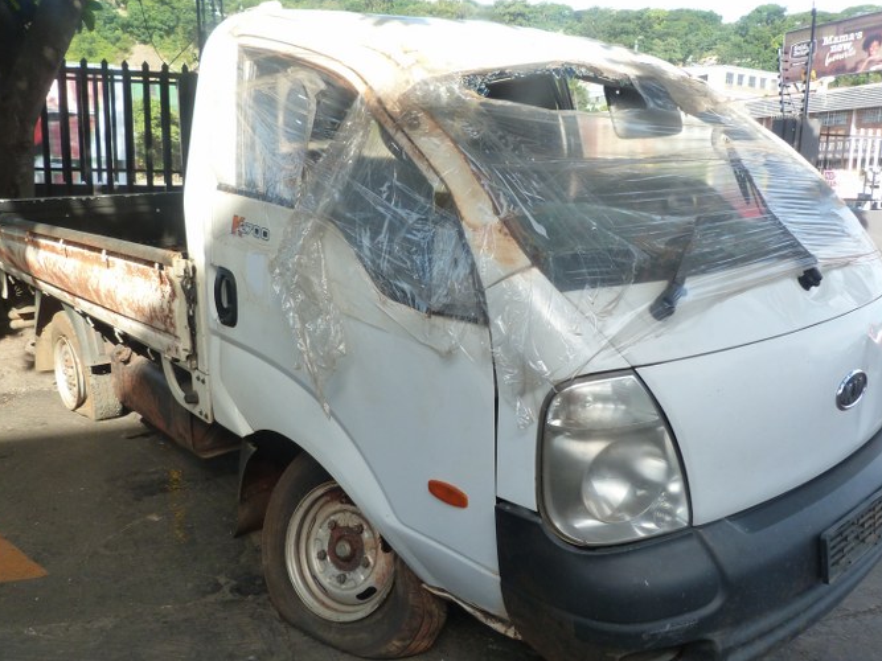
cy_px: 360
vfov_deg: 46.7
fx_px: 764
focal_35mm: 30
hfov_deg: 60.0
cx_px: 428
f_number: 4
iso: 125
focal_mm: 4.5
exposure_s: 1/125
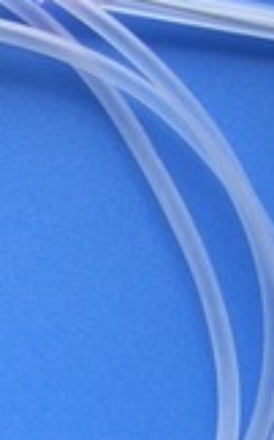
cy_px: 322
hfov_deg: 10.4
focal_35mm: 121
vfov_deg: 17.2
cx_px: -146
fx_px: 1448
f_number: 2.8
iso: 64
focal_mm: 6.2
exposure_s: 1/201
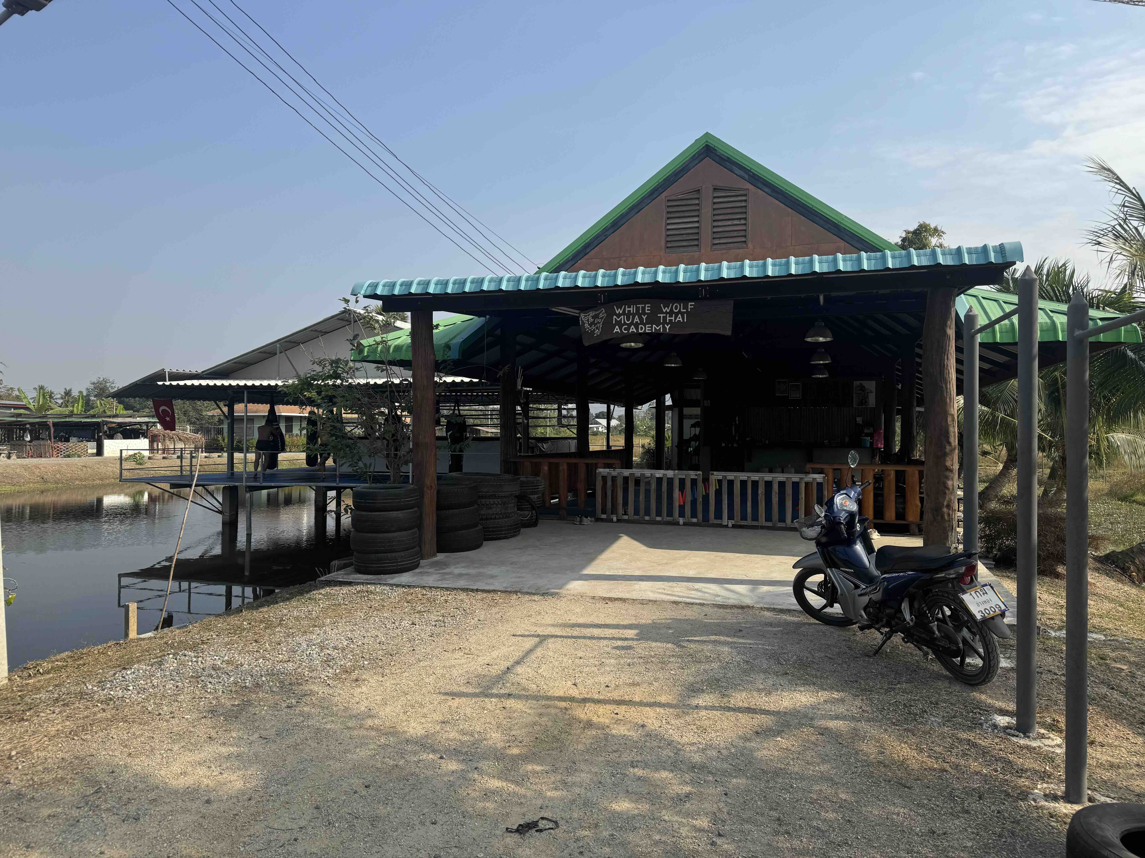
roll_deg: -0.3
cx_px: 572
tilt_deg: +0.8
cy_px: 429
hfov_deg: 71.6
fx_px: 794
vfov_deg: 56.8
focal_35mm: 24
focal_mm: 6.76
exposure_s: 1/4310
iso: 80
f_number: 1.78
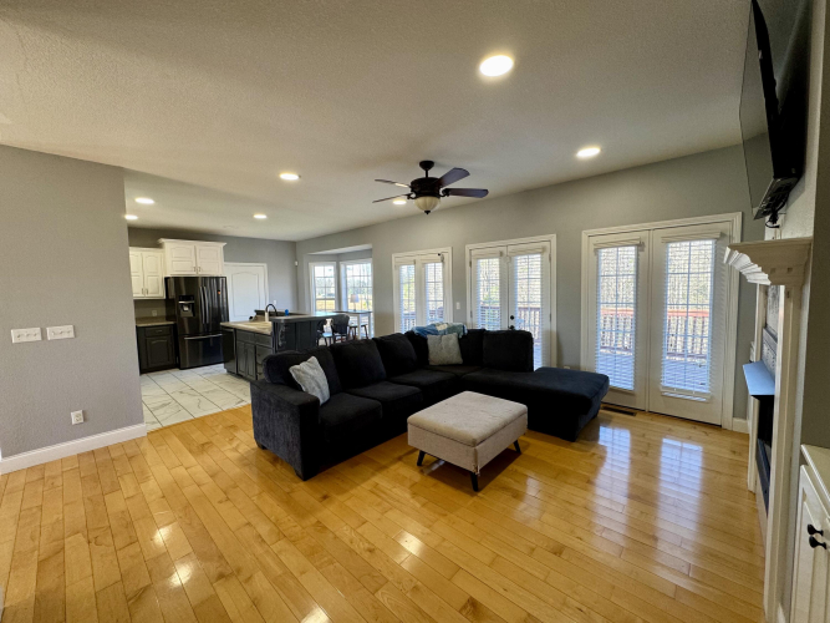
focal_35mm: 14
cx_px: 415
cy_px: 312
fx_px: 336
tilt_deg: -4.4
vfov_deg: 85.7
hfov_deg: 102.1
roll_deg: +1.3
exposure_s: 1/120
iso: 125
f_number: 2.2
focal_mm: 2.22
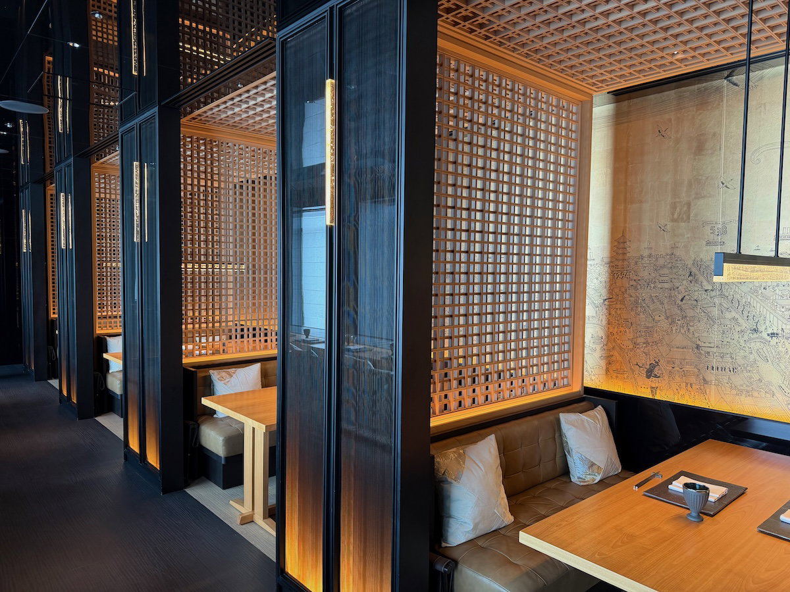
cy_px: 296
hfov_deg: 71.6
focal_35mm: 24
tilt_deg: -3.4
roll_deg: -0.3
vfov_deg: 56.8
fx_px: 548
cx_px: 395
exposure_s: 1/62
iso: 200
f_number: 1.78
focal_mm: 6.76
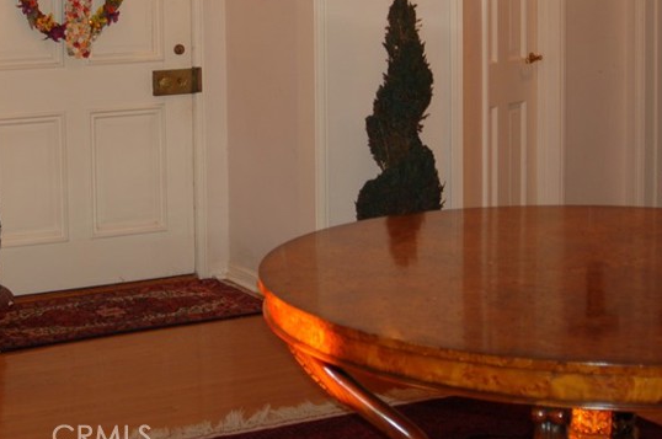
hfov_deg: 25.1
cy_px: 36
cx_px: 153
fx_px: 1469
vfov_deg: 16.8
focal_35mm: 80
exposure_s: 1/60
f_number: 3.3
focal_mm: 28
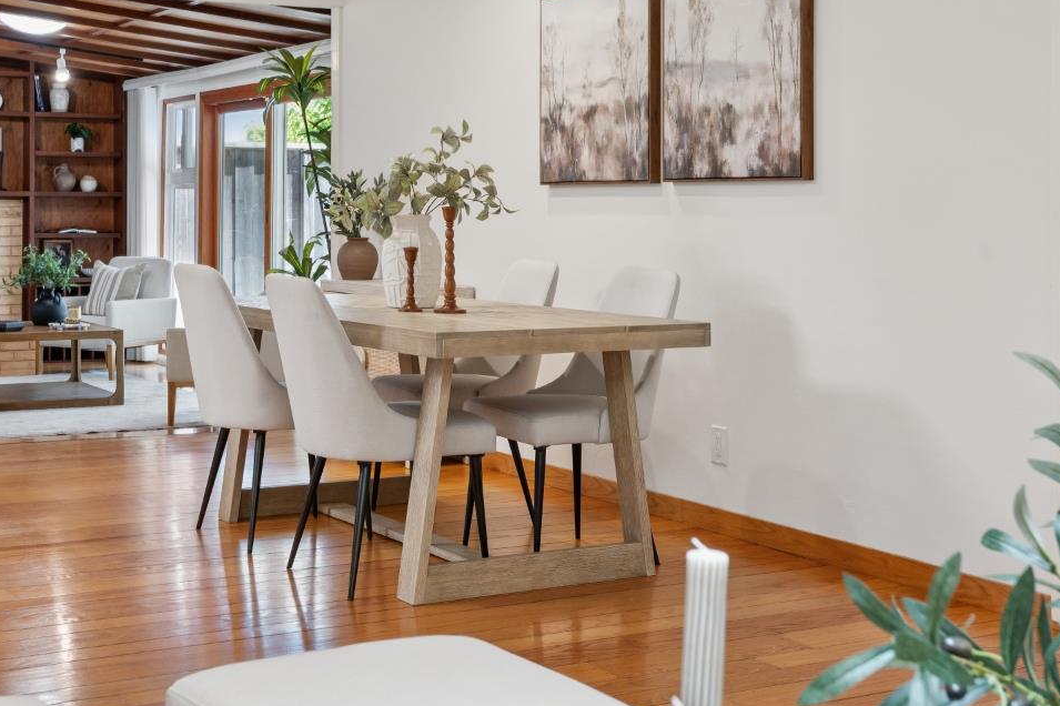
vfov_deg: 24.4
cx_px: 400
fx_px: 1619
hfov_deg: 36.1
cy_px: 206
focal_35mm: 55
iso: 400
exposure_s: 1/20
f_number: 8
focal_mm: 35
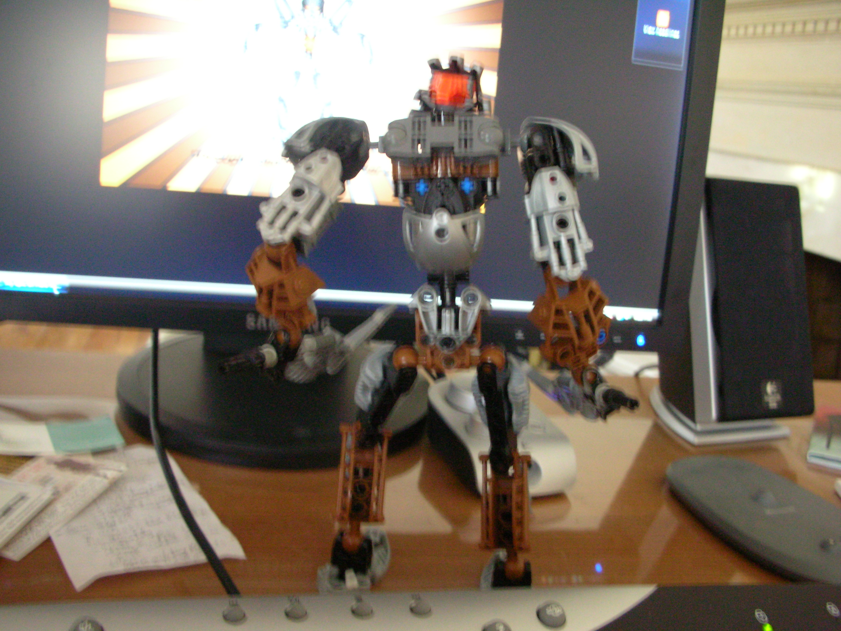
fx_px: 850
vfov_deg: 40.7
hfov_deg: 52.6
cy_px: 316
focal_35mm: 35
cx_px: 420
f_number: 3
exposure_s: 1/3.9
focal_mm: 5.8
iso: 200
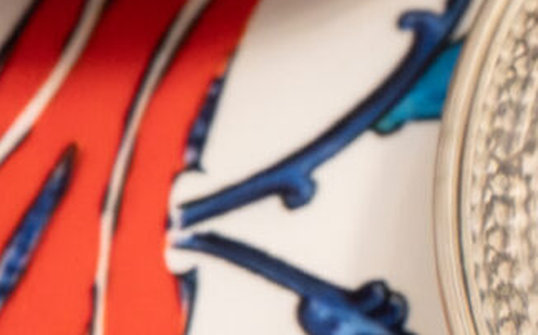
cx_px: 835
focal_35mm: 278
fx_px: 4073
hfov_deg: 7.4
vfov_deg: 4.7
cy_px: 129
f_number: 5.6
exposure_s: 1/160
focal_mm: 69
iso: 25600
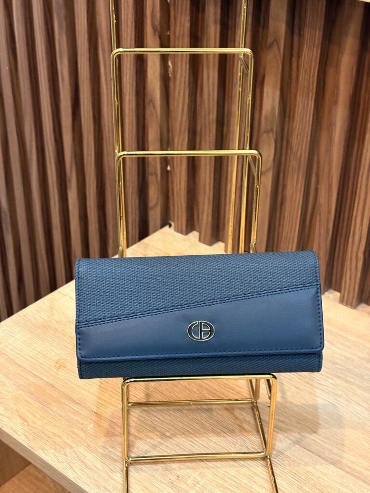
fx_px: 741
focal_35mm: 52
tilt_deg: -30.5
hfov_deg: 28.0
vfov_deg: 36.8
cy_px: 246
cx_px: 185
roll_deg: -1.6
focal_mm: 5.96
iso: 250
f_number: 1.6
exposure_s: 1/25
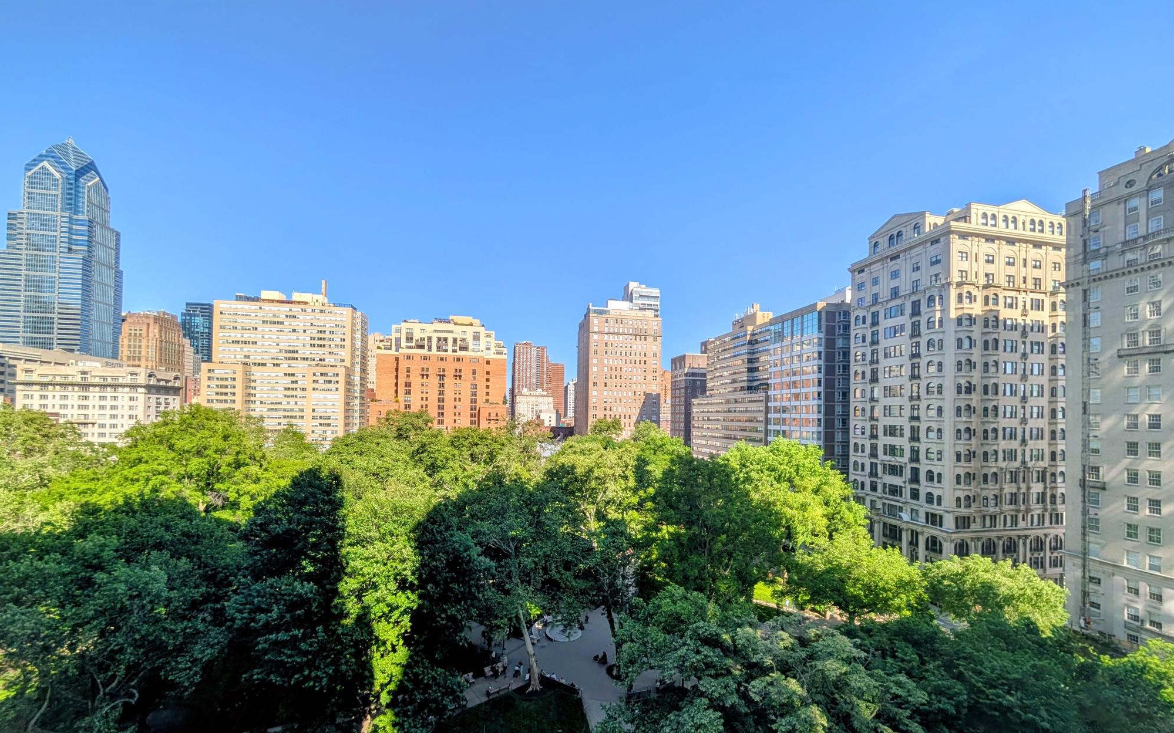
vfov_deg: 82.5
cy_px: 411
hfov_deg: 109.4
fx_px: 416
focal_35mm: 13
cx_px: 596
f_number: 1.7
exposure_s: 1/1626
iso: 49
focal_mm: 2.02
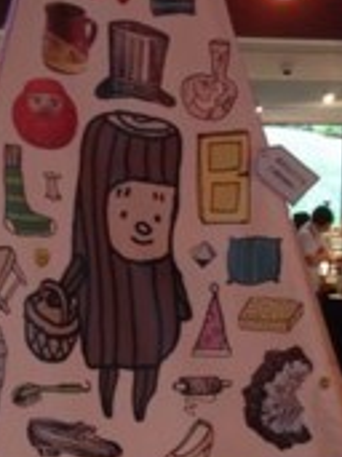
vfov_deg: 22.2
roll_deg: -1.1
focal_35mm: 87
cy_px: 366
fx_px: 1147
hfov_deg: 16.9
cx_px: 115
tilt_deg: -4.6
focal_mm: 4.12
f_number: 2.4
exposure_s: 1/20
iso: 200
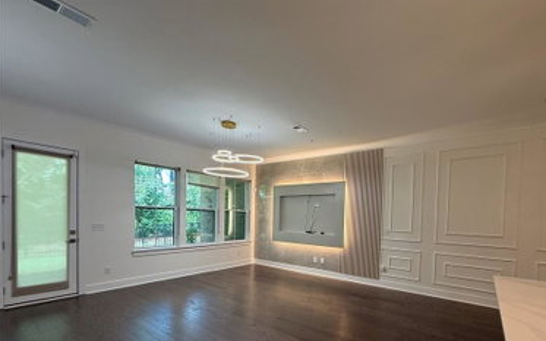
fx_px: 253
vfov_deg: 66.4
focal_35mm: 17
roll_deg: -2.3
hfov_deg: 93.8
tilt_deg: -1.0
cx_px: 311
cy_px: 224
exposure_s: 1/120
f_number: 2.2
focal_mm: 2.22
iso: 160
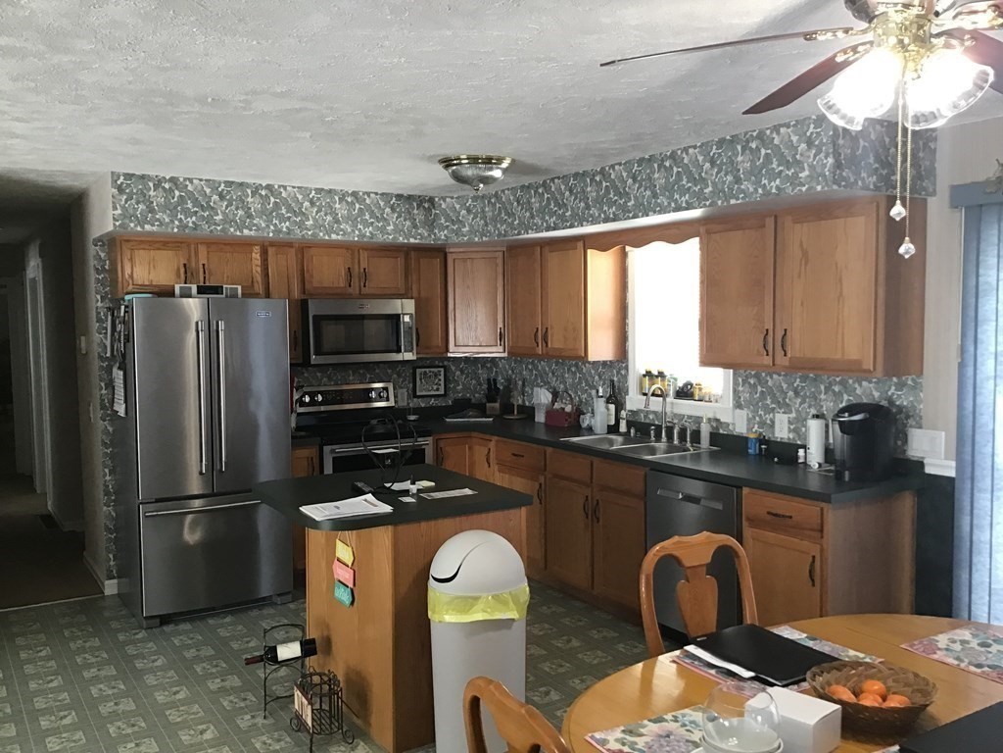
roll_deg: +0.5
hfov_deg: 58.4
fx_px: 898
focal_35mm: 31
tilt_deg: -4.5
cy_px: 376
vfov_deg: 45.4
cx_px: 502
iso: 100
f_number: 2.4
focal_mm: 3.3
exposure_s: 1/30
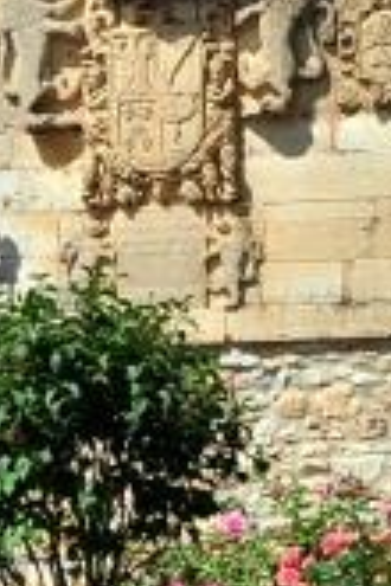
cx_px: 128
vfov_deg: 10.0
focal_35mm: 205
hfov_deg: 6.7
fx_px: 3340
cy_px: 103
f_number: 16
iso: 200
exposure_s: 1/200
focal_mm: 22
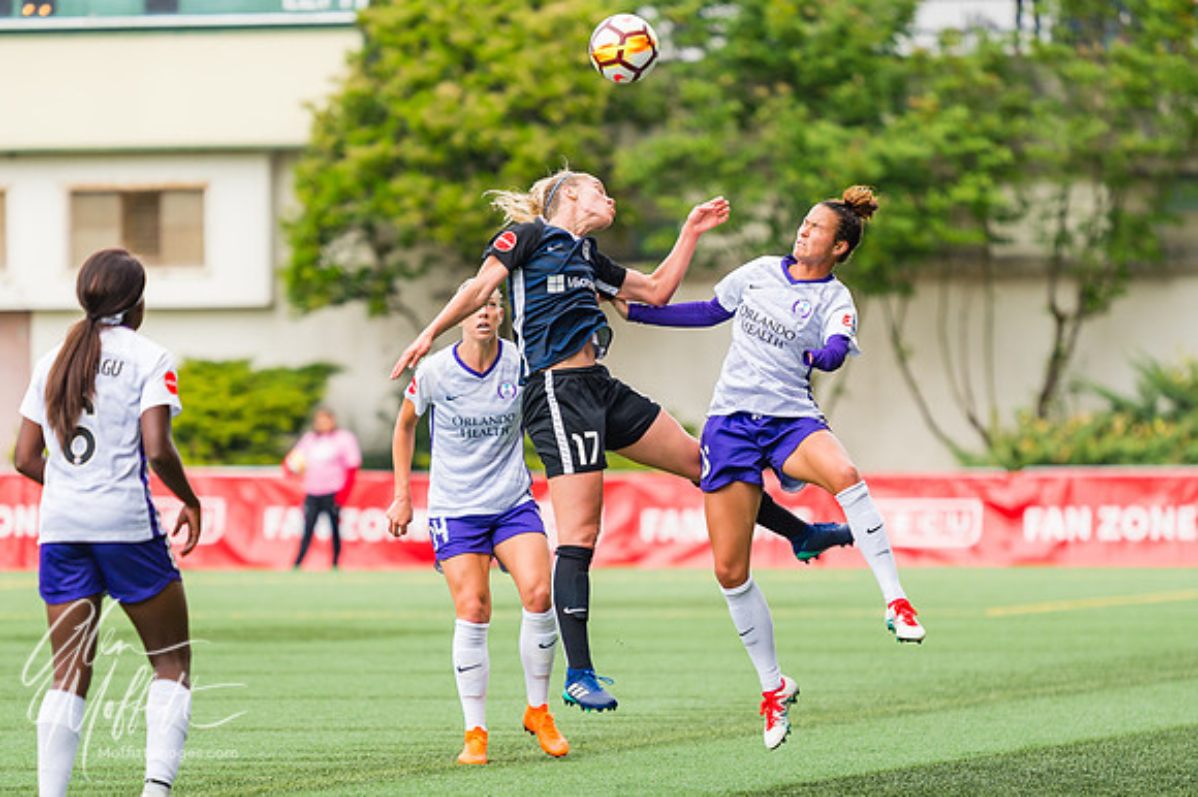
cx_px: 626
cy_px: 586
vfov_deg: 4.5
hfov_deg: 6.8
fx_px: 10138
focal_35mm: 305
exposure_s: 1/1000
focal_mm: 200
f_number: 2.8
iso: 450
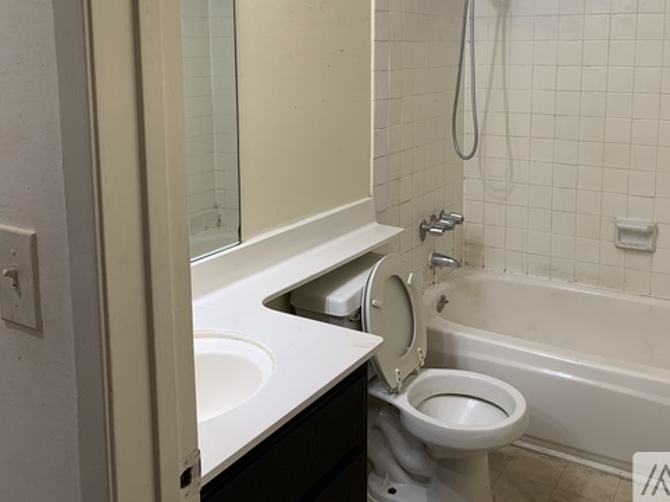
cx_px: 394
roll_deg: -0.4
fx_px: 696
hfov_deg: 51.1
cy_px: 160
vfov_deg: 39.1
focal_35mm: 36
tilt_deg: -9.4
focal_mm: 4.25
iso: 80
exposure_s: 1/60
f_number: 1.8
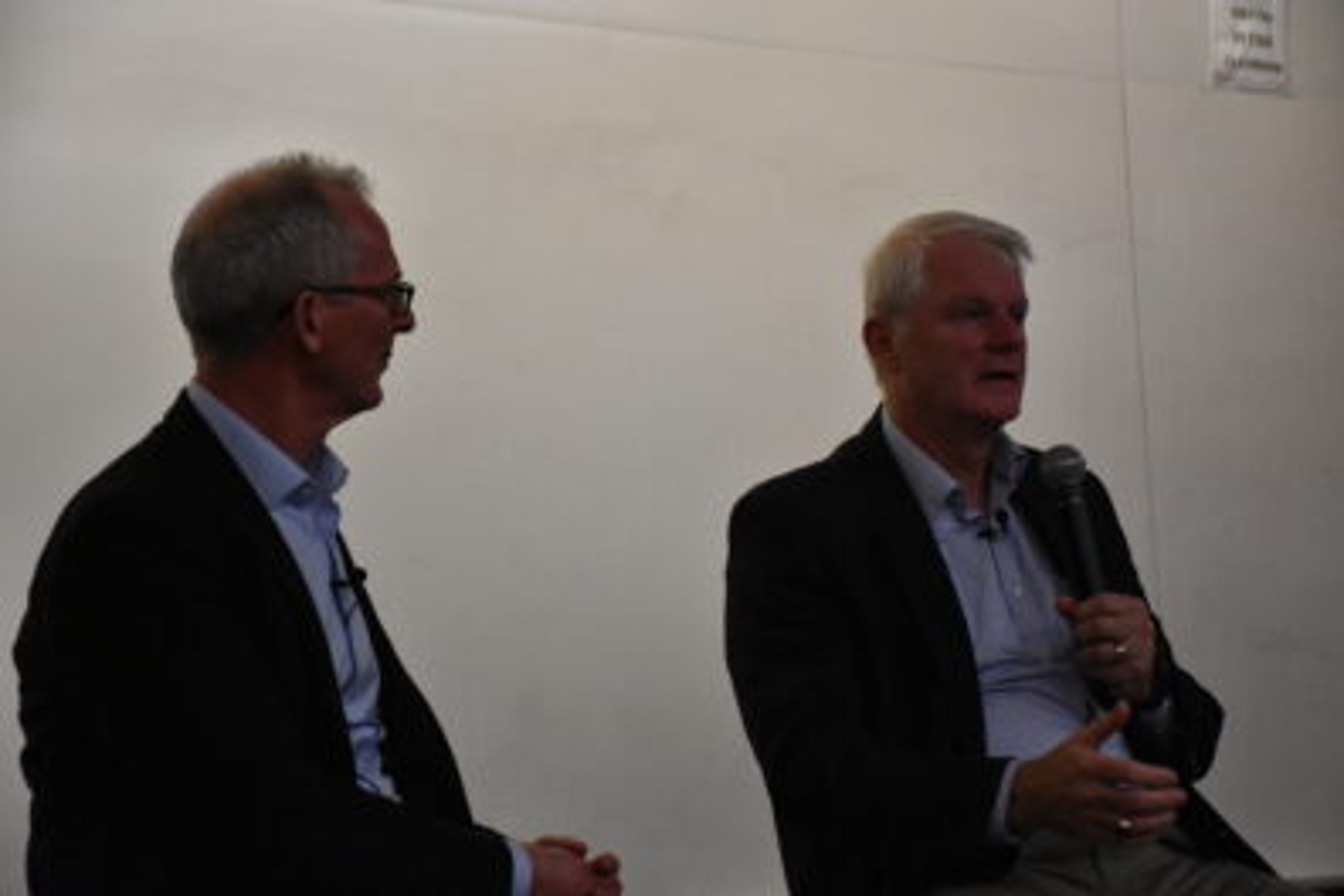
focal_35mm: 99
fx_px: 3696
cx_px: 672
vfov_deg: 13.8
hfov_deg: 20.6
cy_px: 448
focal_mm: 66
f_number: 5
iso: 4000
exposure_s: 1/320
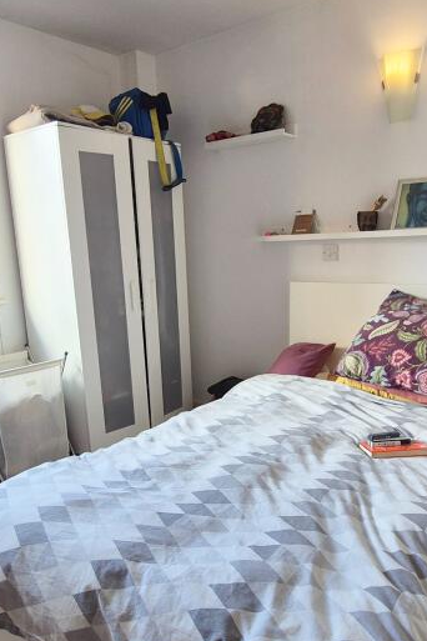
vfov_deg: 66.9
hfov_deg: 47.9
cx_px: 231
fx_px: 480
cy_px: 374
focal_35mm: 27
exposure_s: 1/50
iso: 100
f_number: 2.2
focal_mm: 2.2
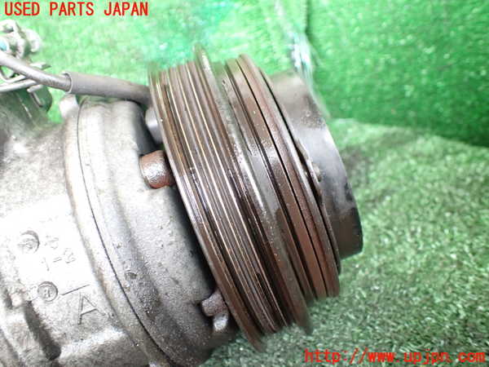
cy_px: 184
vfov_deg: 46.8
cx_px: 244
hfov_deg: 60.0
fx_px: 424
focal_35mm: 30
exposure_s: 1/60
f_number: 2.3
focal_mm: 5.4
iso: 800
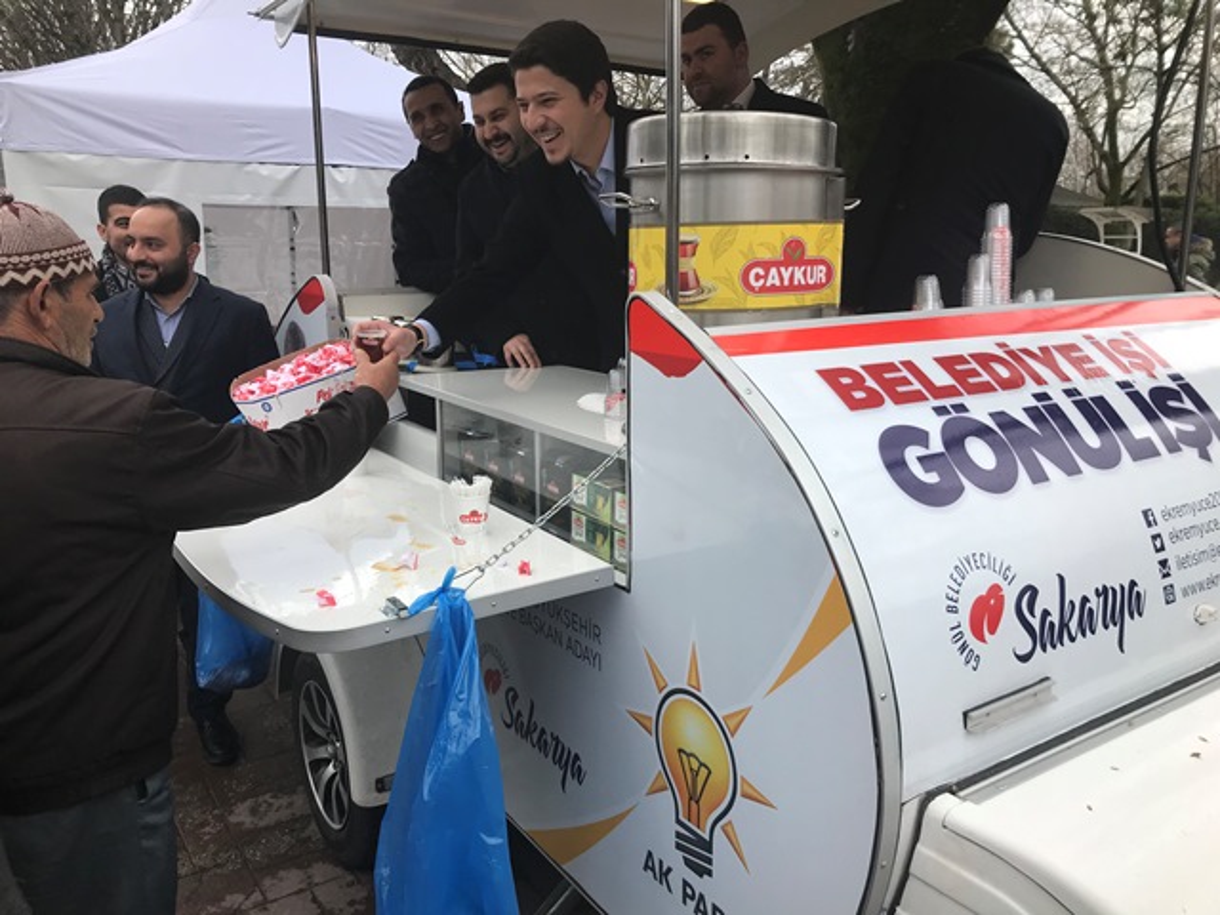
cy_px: 458
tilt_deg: -15.0
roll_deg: -1.2
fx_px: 987
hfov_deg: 63.4
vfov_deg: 49.7
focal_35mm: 28
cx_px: 610
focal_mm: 3.99
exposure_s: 1/679
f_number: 1.8
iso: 20
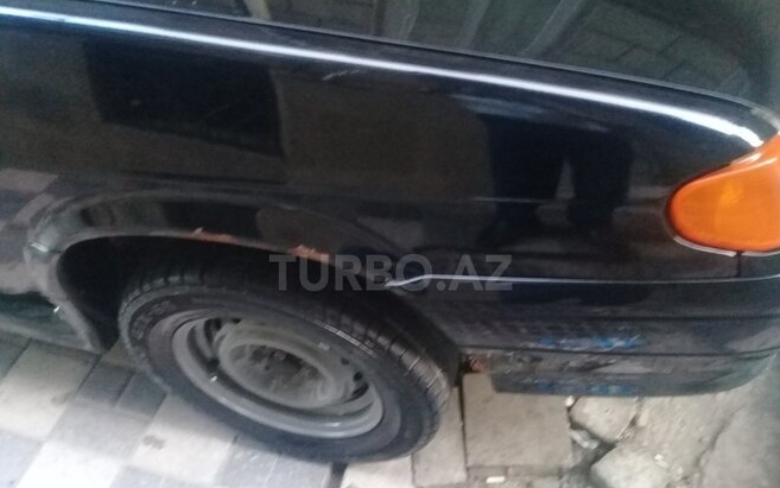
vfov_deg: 38.3
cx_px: 391
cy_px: 272
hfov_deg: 58.1
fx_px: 702
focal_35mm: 33
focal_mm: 3.3
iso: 500
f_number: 2.2
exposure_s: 1/15
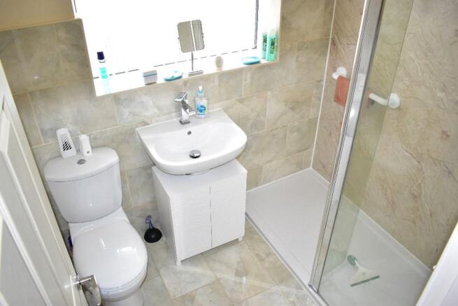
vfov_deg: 48.0
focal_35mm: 27
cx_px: 229
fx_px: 344
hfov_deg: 67.4
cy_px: 153
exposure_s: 1/200
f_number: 4
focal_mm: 18
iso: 1400
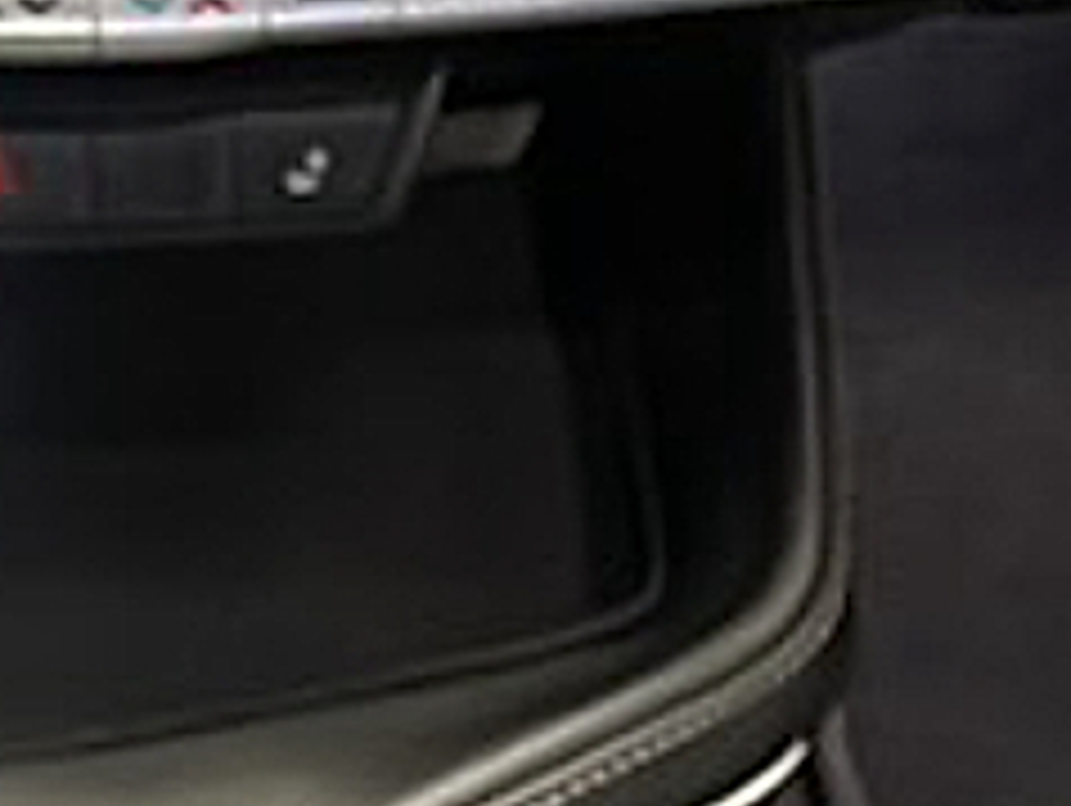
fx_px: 5822
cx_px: -958
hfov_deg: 9.9
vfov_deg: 7.9
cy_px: -108
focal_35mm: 188
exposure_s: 1/40
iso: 400
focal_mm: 5.1
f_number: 1.6
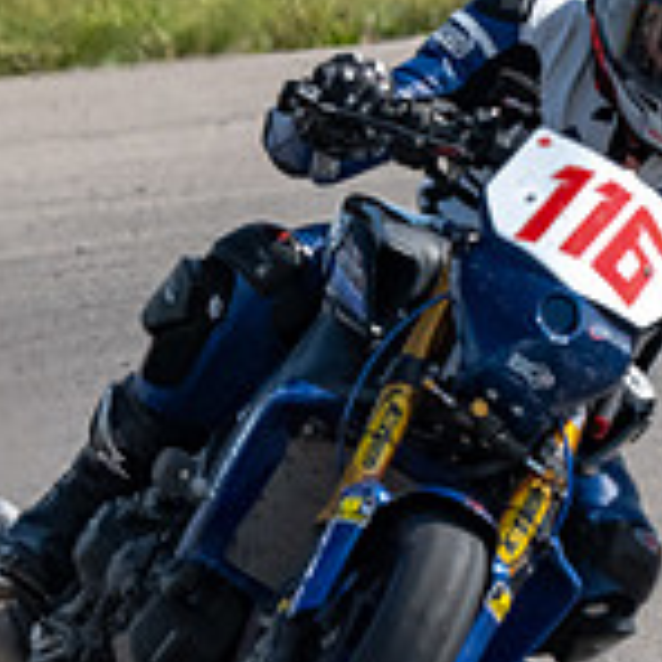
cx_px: 227
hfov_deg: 0.7
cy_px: 466
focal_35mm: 2532
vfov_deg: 0.7
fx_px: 54784
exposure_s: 1/1250
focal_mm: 600
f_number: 16
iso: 1250
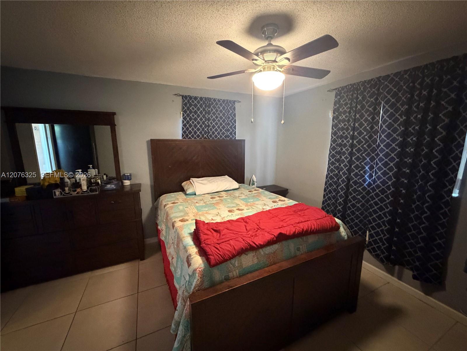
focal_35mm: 14
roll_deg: +1.3
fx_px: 189
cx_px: 234
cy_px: 176
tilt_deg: -8.9
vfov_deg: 85.7
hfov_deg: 102.1
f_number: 2.2
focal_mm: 2.22
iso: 1600
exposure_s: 1/40
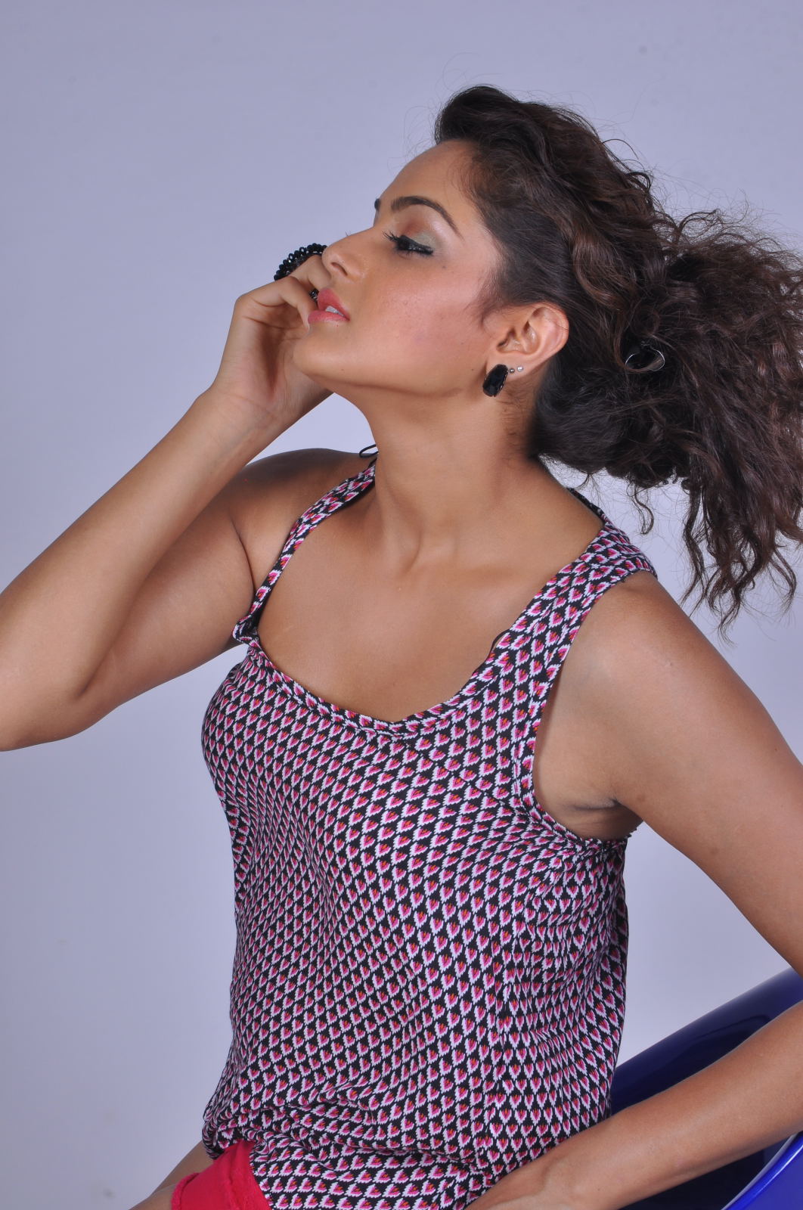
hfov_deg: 21.5
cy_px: 605
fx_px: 2114
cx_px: 402
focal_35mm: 63
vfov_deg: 31.9
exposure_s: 1/160
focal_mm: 42
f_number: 18
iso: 200
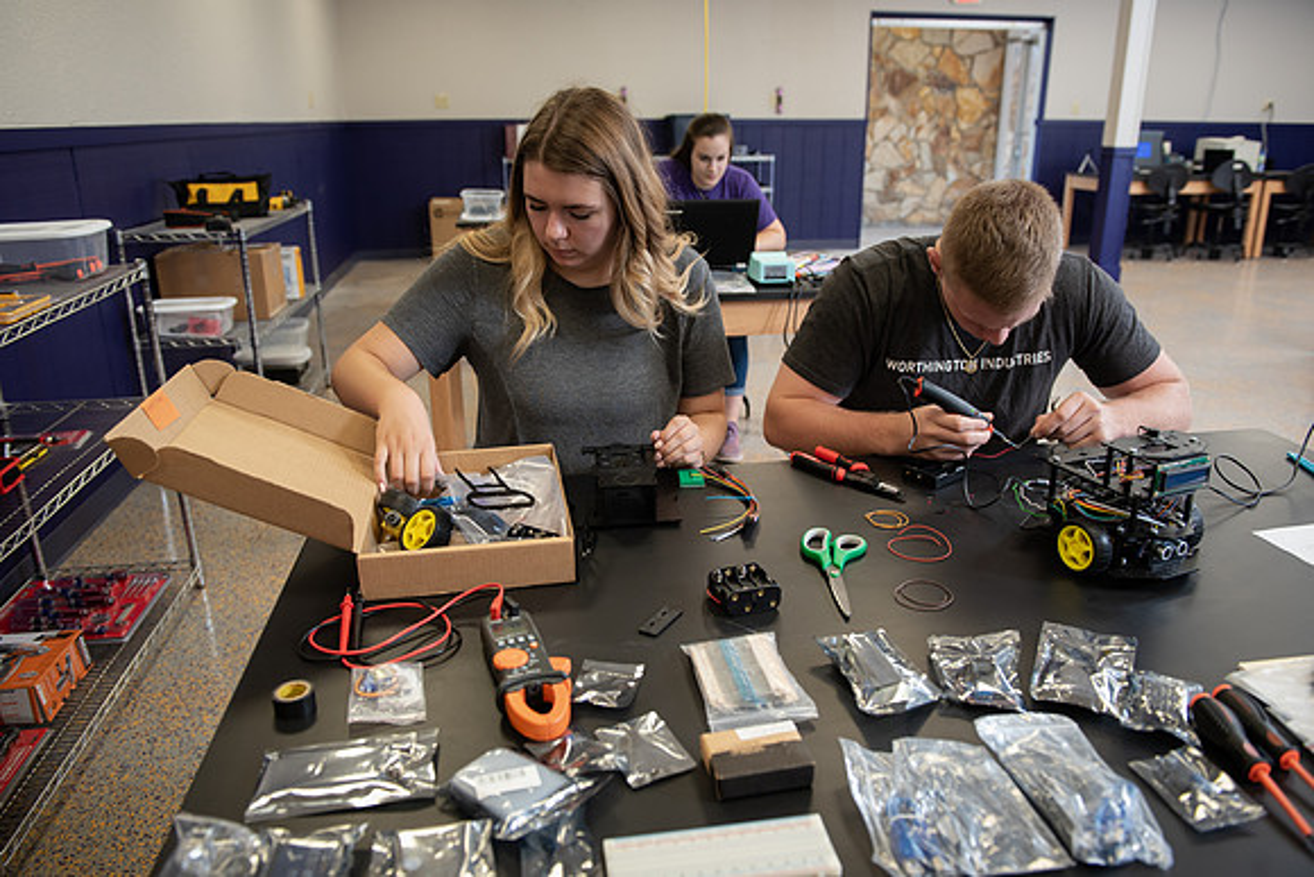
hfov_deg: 67.4
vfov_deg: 48.0
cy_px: 438
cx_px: 657
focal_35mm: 27
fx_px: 986
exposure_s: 1/125
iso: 640
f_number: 4
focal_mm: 27
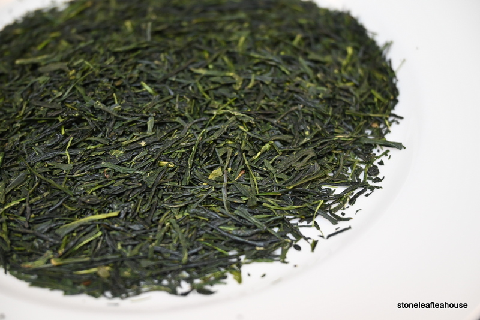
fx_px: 530
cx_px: 240
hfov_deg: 48.7
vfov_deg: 33.6
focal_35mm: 40
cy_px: 160
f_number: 4.5
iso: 1250
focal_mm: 26.5
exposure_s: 1/125
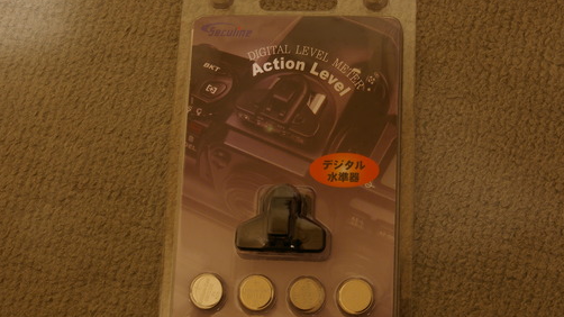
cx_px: 285
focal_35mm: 64
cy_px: 158
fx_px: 957
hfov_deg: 32.8
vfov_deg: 18.8
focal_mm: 40
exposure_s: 6
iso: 200
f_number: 9.5
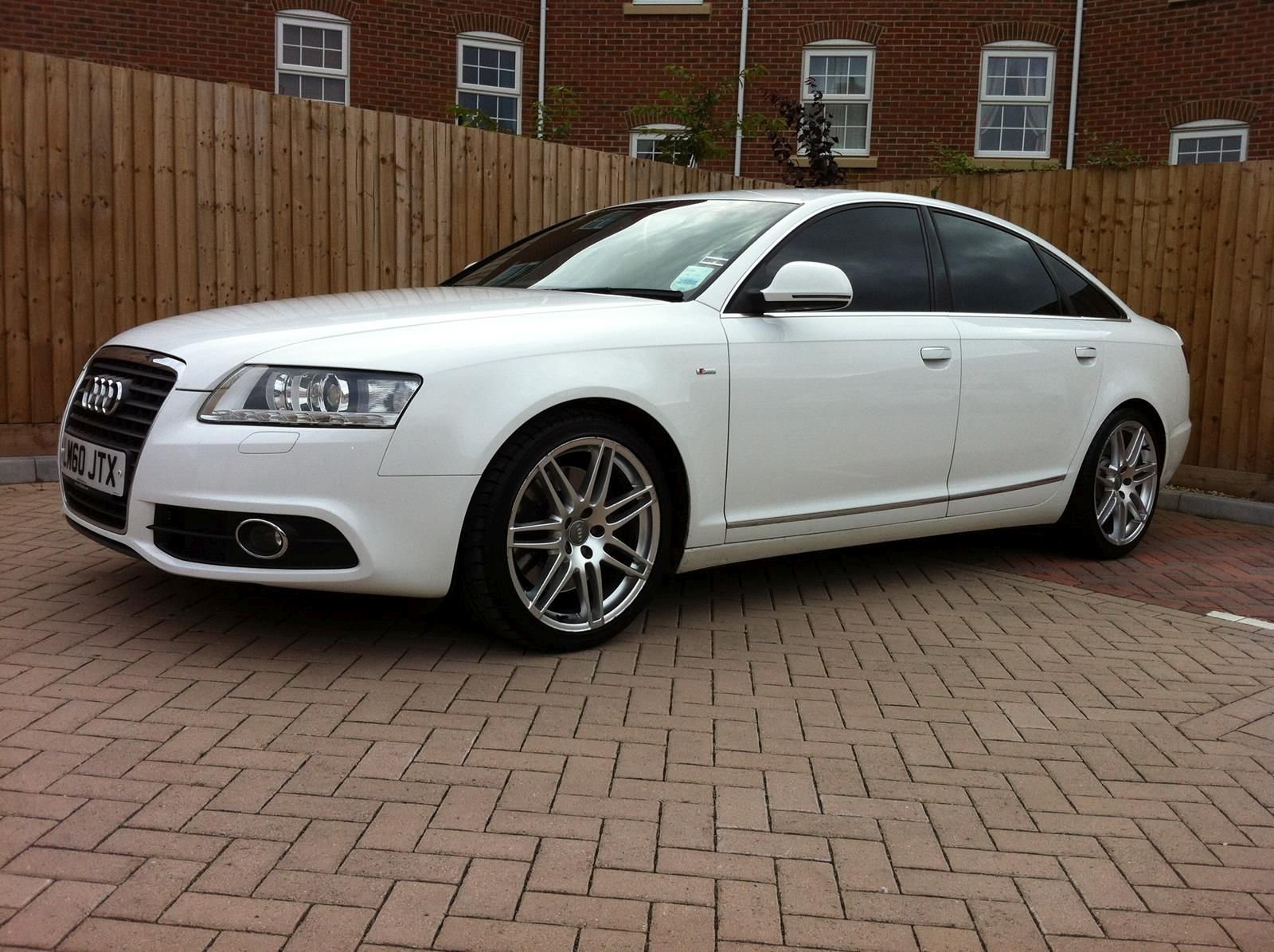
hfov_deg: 52.7
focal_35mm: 35
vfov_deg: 40.6
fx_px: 1286
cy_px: 476
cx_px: 637
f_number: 2.8
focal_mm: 3.85
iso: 80
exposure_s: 1/866
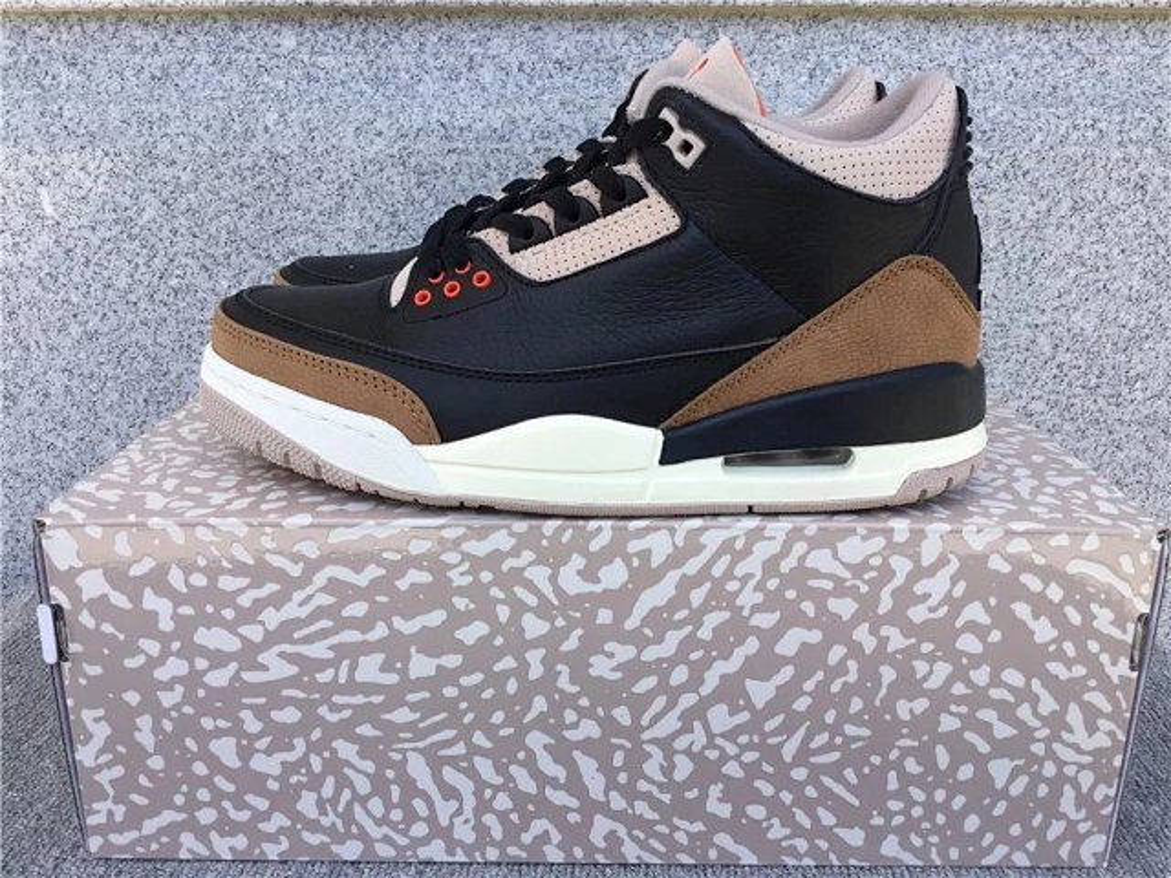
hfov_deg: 58.4
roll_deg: +0.6
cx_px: 586
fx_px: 1049
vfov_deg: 45.4
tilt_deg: -15.1
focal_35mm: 31
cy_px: 439
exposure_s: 1/317
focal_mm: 3.3
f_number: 2.4
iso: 25
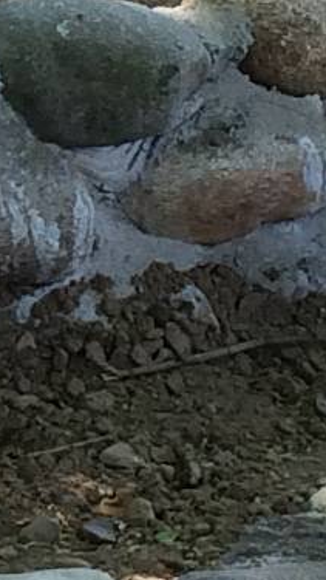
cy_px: -263
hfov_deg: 4.4
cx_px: -188
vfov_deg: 7.7
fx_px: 4225
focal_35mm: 275
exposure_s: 1/363
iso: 32
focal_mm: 4.15
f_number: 2.2
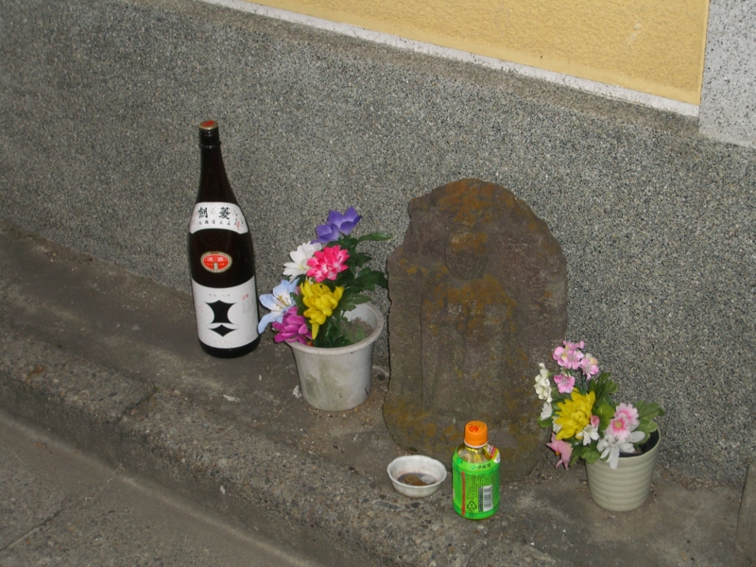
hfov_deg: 28.6
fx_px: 1485
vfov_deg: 21.6
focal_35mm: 68
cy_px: 284
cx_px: 378
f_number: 4
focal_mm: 14.2
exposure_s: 1/60
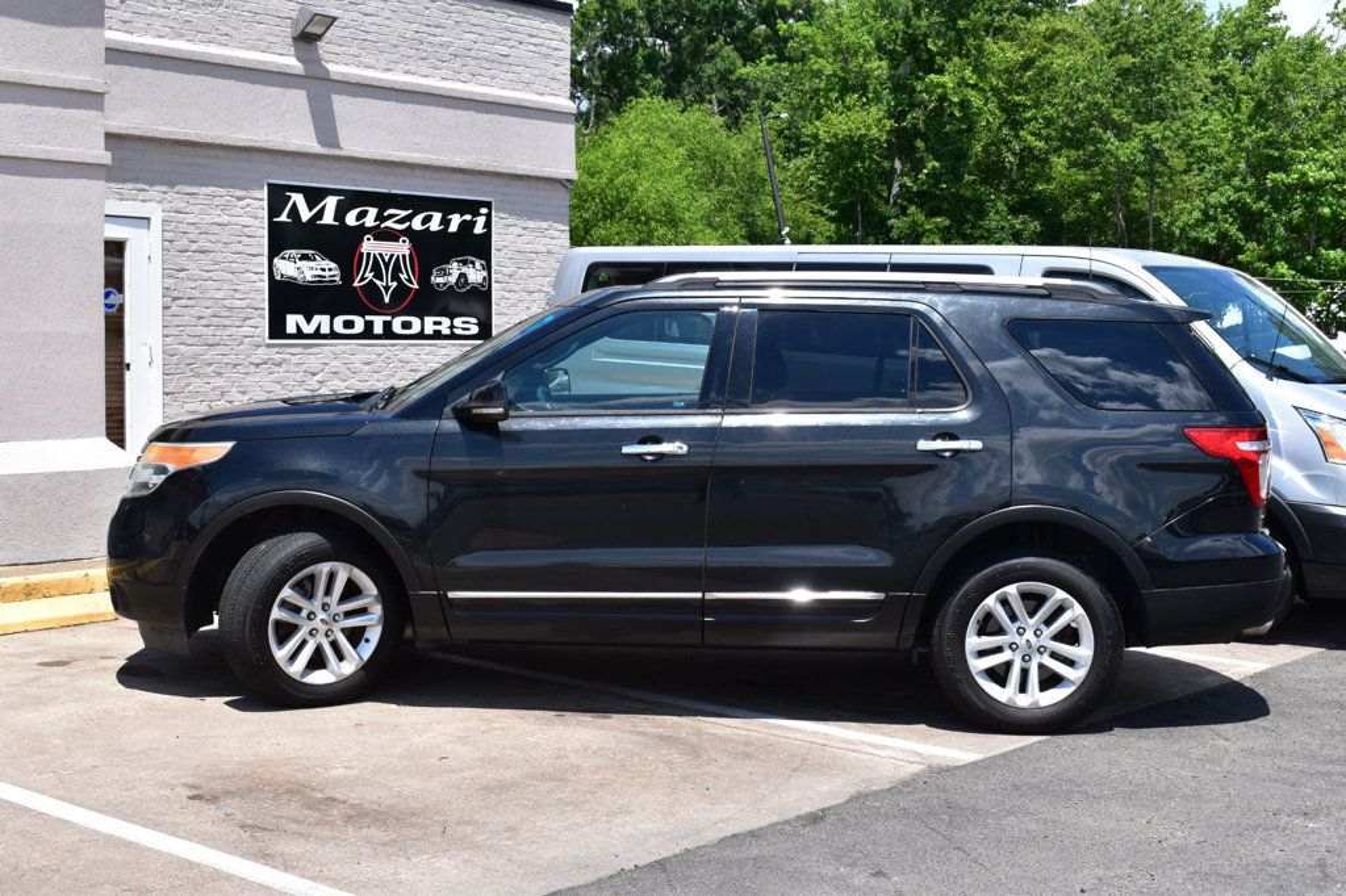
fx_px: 1906
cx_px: 673
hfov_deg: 38.9
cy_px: 448
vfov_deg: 26.5
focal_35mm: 51
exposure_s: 1/400
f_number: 11
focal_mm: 34
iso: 400
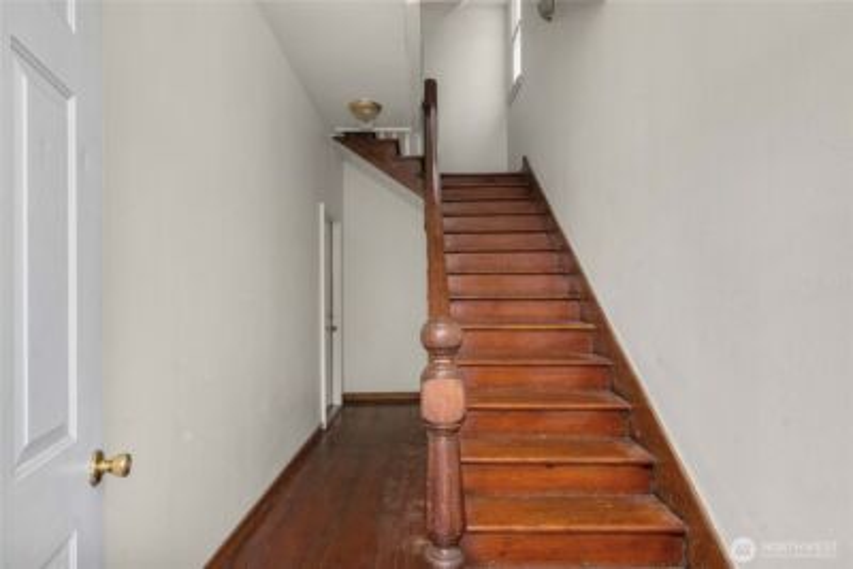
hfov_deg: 86.9
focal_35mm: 19
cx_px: 426
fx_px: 450
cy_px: 284
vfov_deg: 64.6
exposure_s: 1/10
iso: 2000
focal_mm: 19
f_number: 8
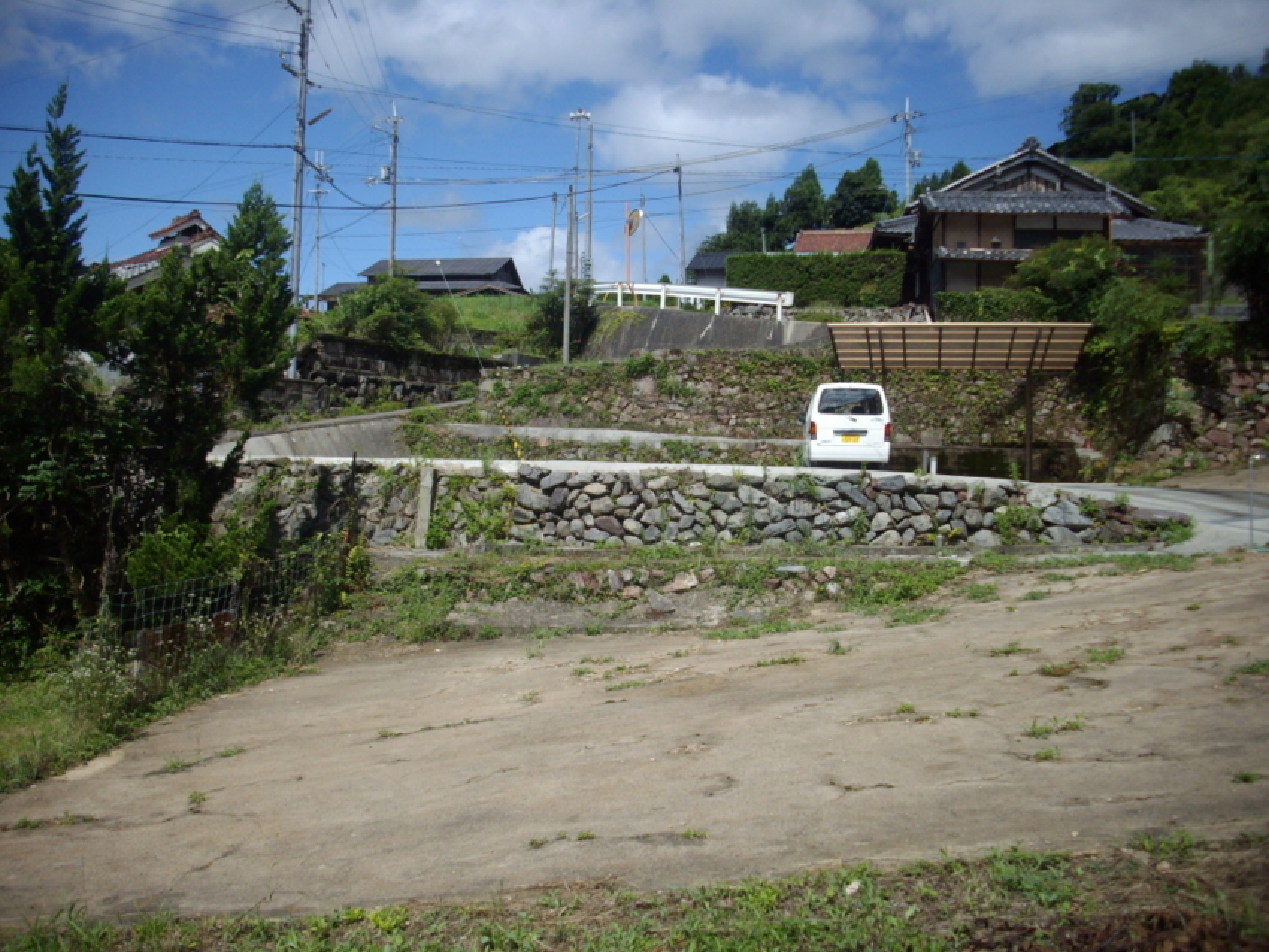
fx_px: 1357
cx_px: 634
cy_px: 476
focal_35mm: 37
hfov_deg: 50.1
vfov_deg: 38.7
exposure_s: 1/400
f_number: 5.6
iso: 80
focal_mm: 6.2
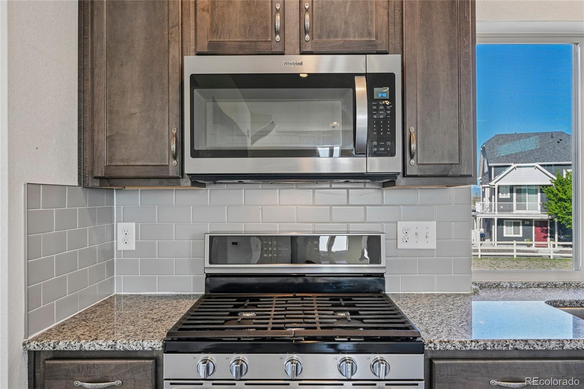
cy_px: 194
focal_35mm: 26
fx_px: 414
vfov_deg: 50.4
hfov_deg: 70.4
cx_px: 292
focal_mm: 25.5
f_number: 11
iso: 400
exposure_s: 1/15
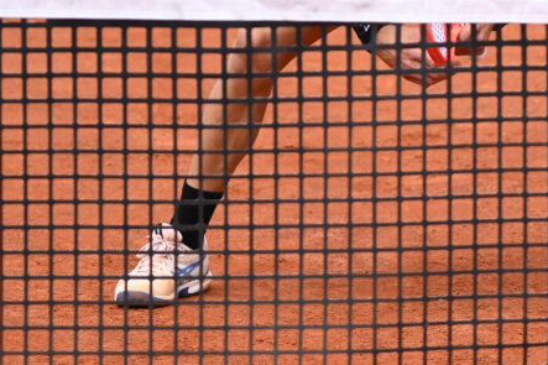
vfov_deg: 2.0
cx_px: 470
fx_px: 10560
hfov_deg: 3.0
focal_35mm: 694
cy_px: 6
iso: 200
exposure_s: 1/2000
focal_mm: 300
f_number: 3.2
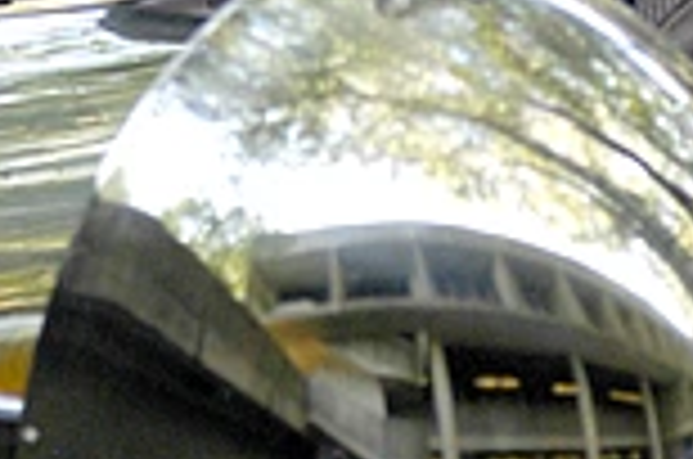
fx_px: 9048
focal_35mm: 471
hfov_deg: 4.4
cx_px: -364
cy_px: -223
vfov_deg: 2.9
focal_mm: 70
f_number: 4
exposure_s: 1/60
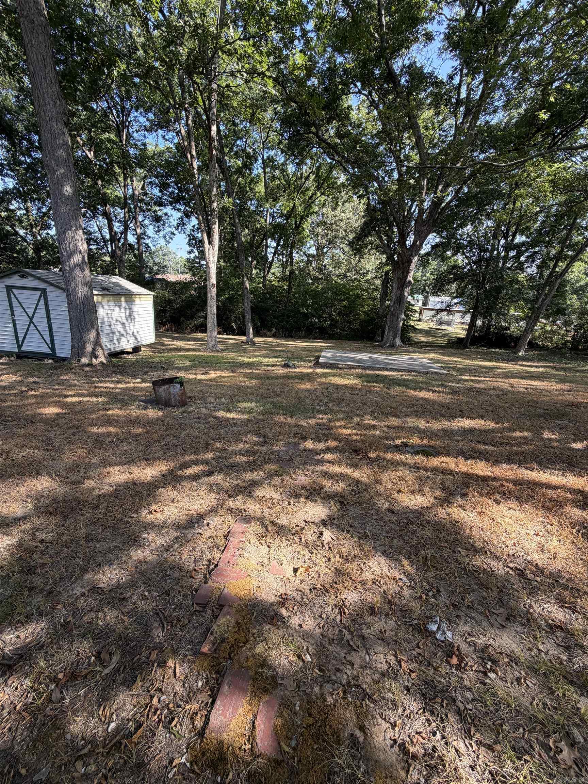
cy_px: 392
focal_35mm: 14
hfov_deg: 85.7
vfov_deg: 102.1
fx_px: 317
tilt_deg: -16.7
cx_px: 294
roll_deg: -3.0
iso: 40
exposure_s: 1/139
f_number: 2.2
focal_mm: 2.22
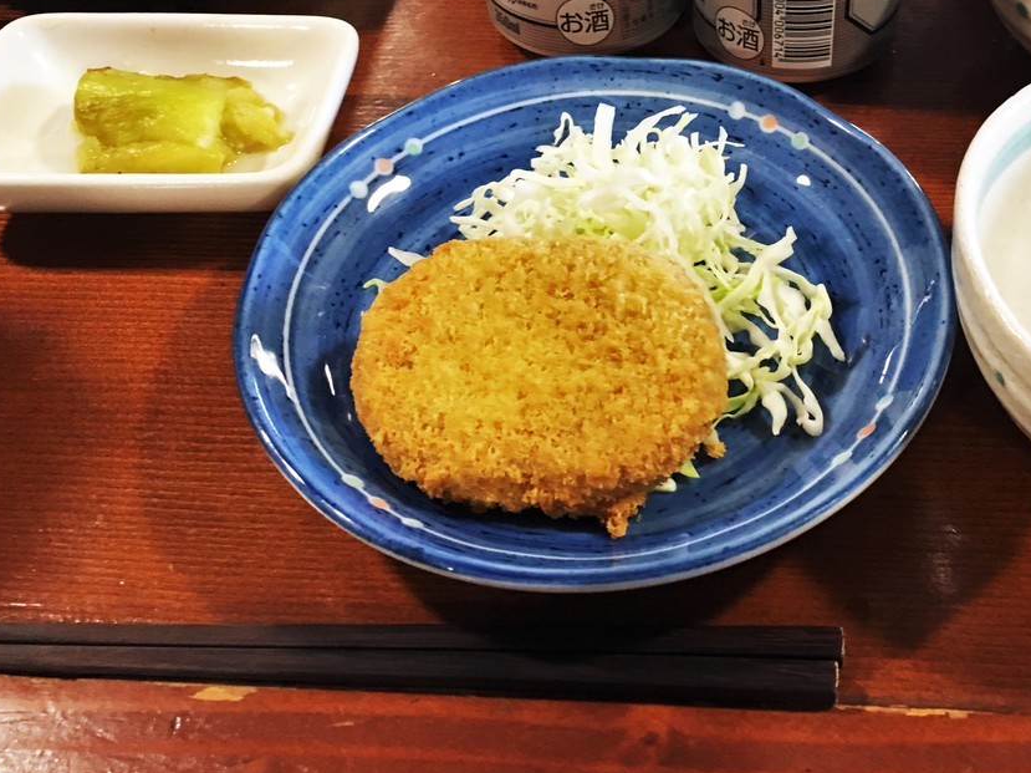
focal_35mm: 42
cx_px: 694
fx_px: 1250
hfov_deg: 44.1
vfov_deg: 33.9
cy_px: 241
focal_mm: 4.15
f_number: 2.2
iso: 80
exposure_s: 1/15
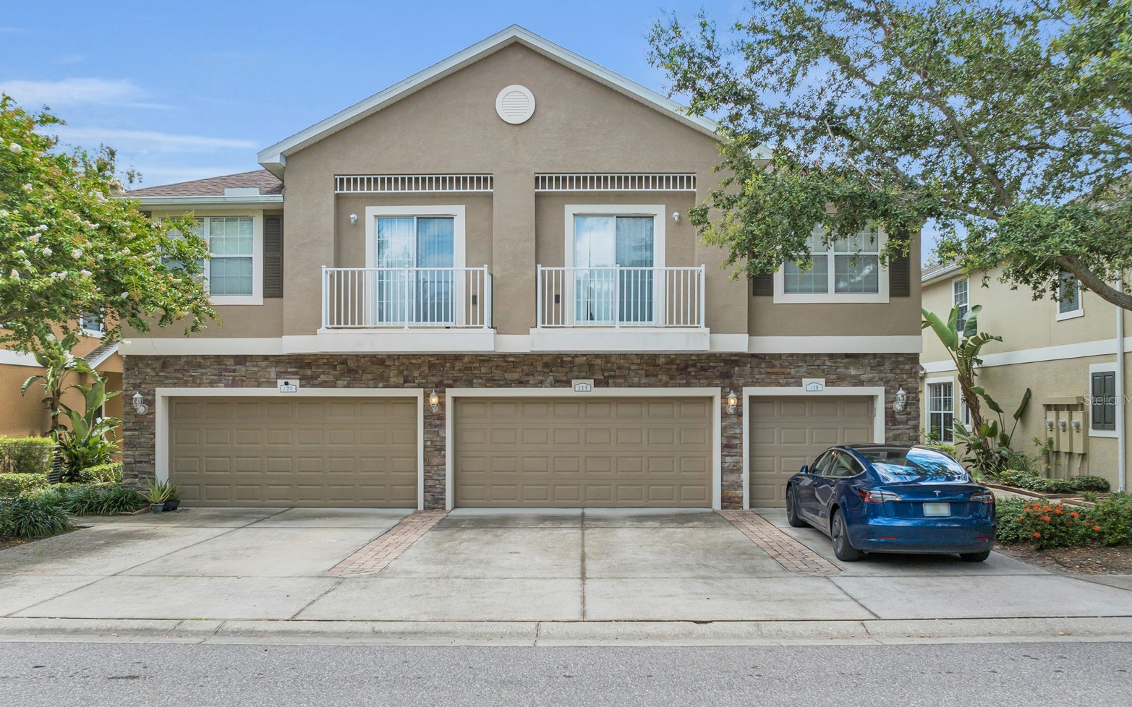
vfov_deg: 47.5
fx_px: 802
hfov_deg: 70.4
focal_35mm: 26
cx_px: 573
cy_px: 399
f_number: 2.8
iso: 180
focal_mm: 12.29
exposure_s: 1/4000
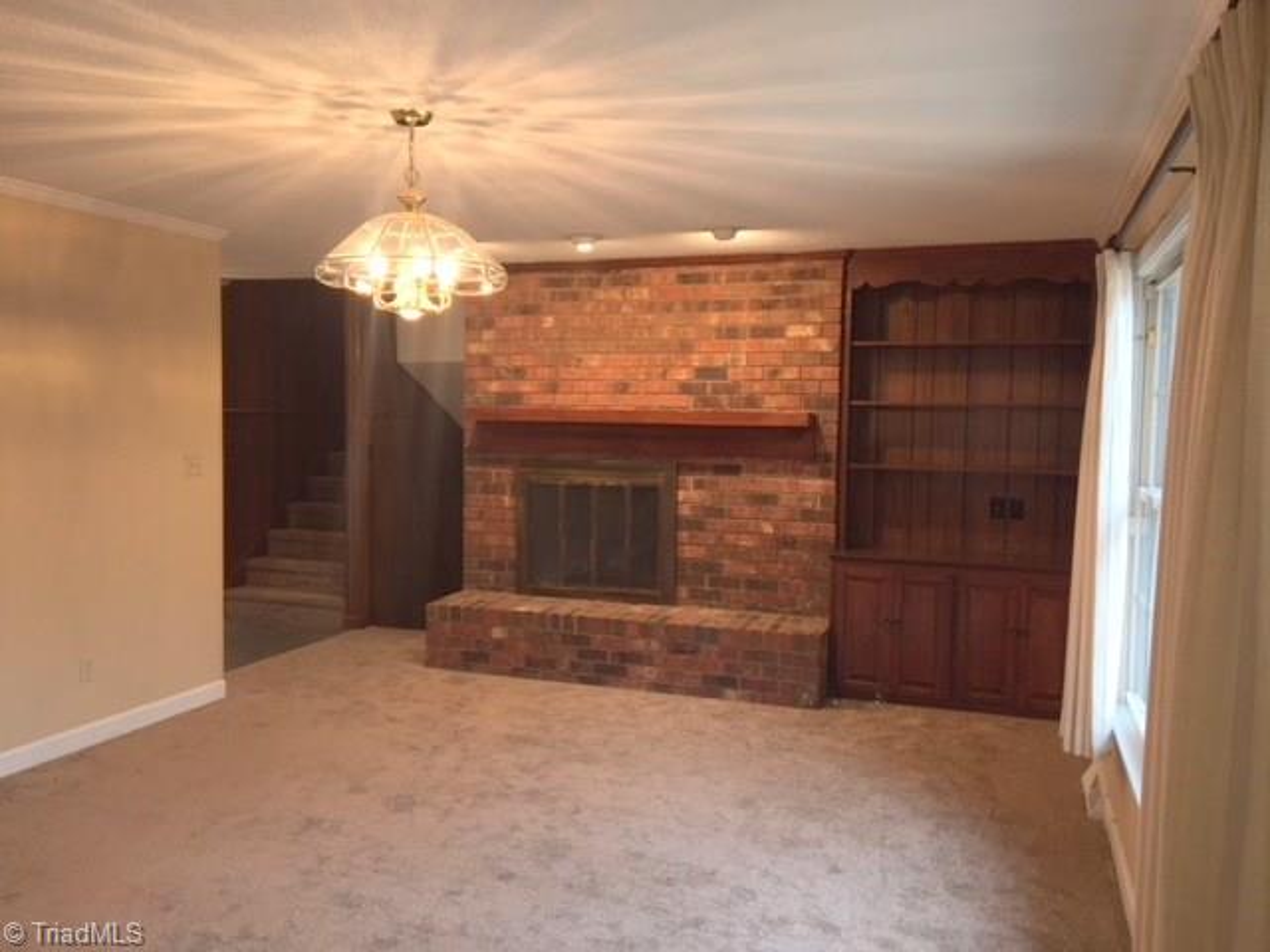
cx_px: 635
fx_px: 1064
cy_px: 476
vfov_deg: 48.2
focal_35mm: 29
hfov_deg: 61.7
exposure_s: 1/30
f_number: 2.2
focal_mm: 4.15
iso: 32
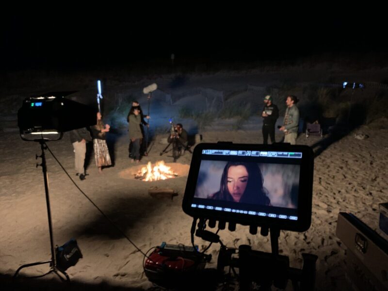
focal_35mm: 26
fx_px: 291
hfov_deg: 67.3
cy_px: 146
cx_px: 194
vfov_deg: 53.1
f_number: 1.8
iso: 500
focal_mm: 4.25
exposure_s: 1/30
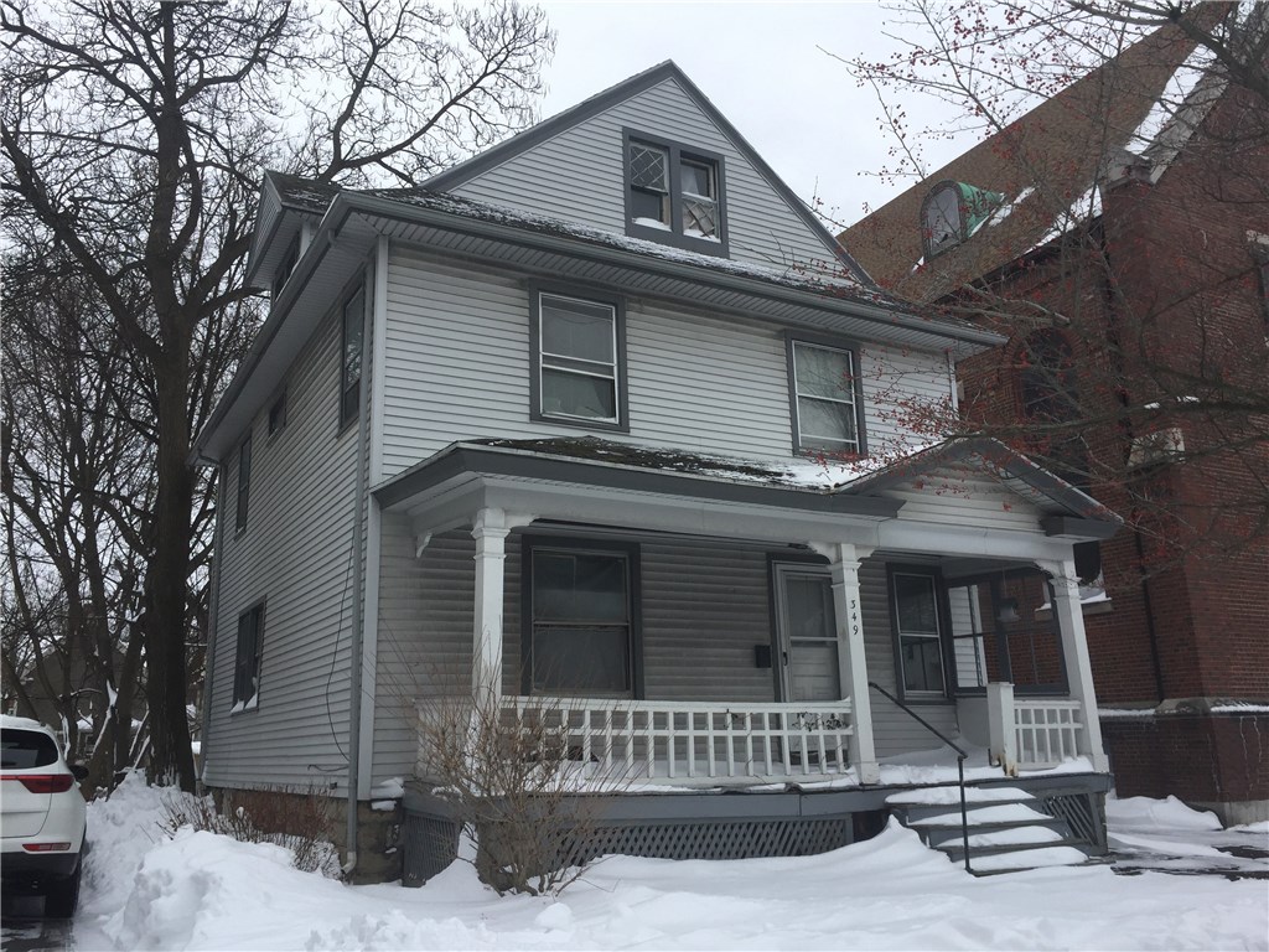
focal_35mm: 29
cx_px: 634
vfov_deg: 48.2
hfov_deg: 61.7
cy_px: 476
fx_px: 1063
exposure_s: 1/1582
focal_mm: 4.15
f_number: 2.2
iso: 32
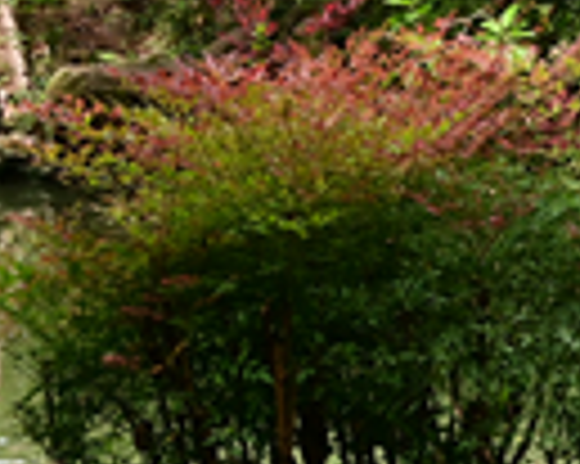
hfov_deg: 8.5
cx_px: 1317
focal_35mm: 210
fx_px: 3602
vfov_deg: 7.3
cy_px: -149
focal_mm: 24
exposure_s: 1/100
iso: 100
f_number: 8
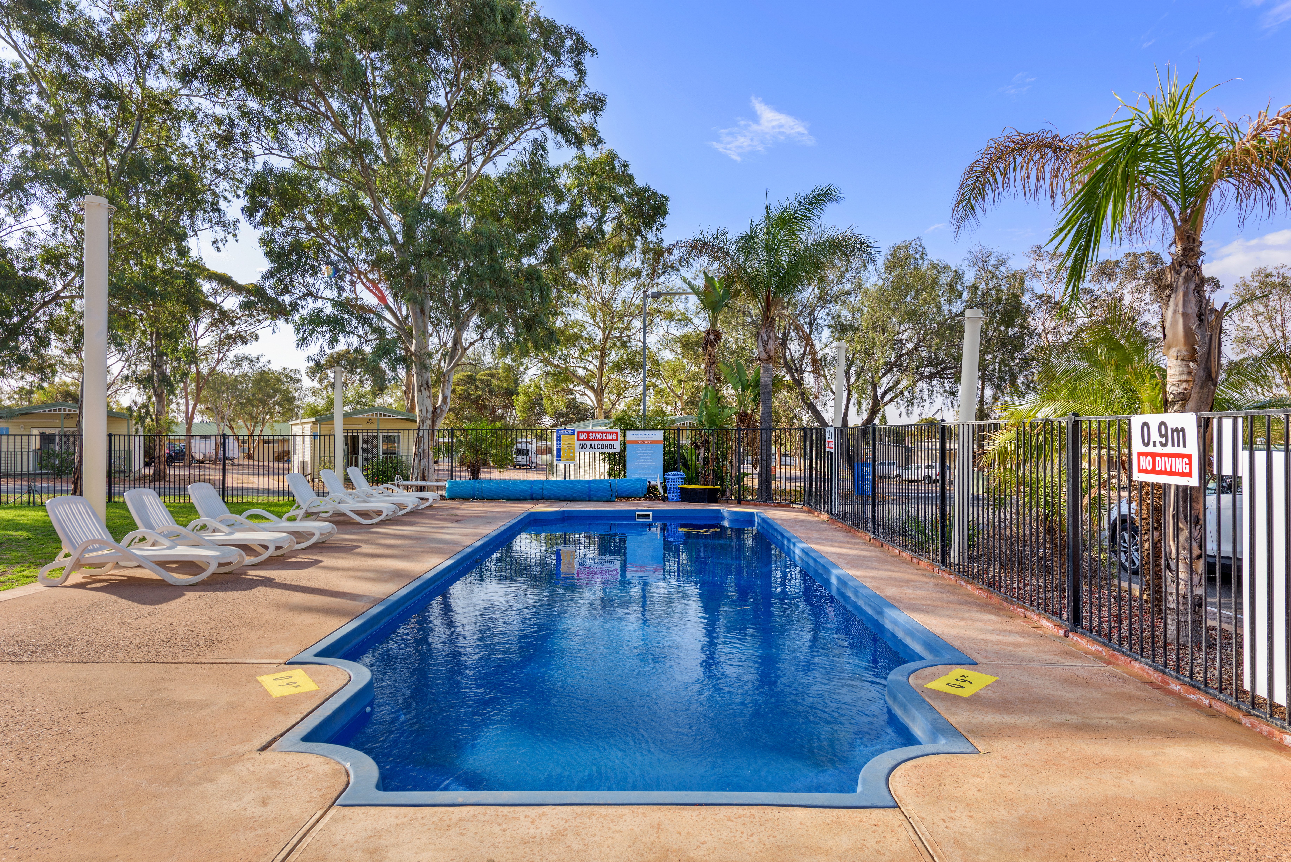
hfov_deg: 78.6
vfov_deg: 57.3
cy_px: 431
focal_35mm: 22
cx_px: 646
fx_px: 789
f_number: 9
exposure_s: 1/50
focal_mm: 22
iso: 100
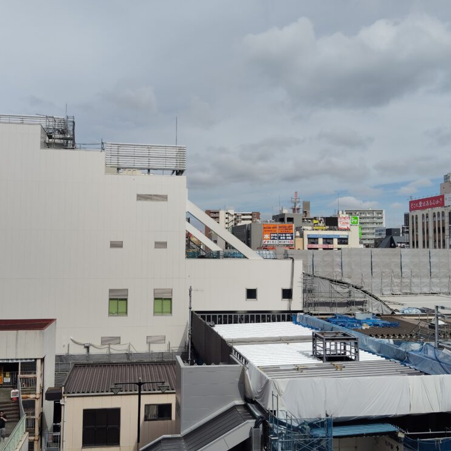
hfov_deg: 48.4
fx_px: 501
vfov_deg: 48.4
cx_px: 204
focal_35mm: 34
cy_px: 222
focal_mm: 4.22
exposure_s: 1/1380
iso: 50
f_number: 1.8
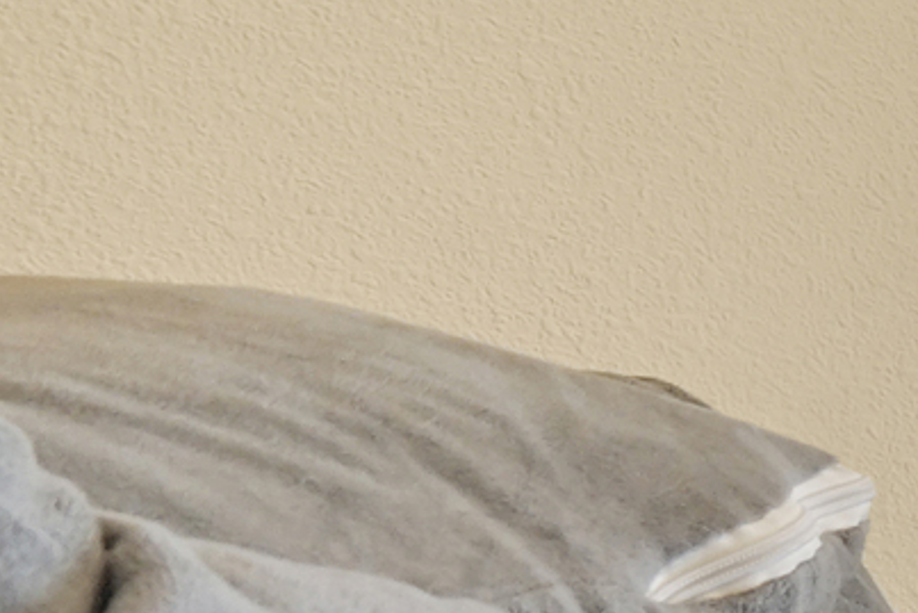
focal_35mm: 122
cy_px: 686
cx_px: 3257
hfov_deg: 9.4
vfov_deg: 11.1
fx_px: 3112
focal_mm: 16
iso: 400
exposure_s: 1/25
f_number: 8
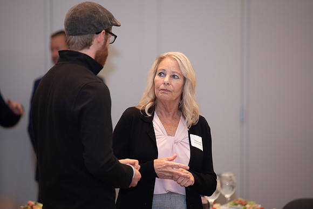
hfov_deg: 10.3
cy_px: 104
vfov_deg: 6.9
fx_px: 1739
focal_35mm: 200
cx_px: 156
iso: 1000
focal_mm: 200
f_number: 4
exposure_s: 1/200
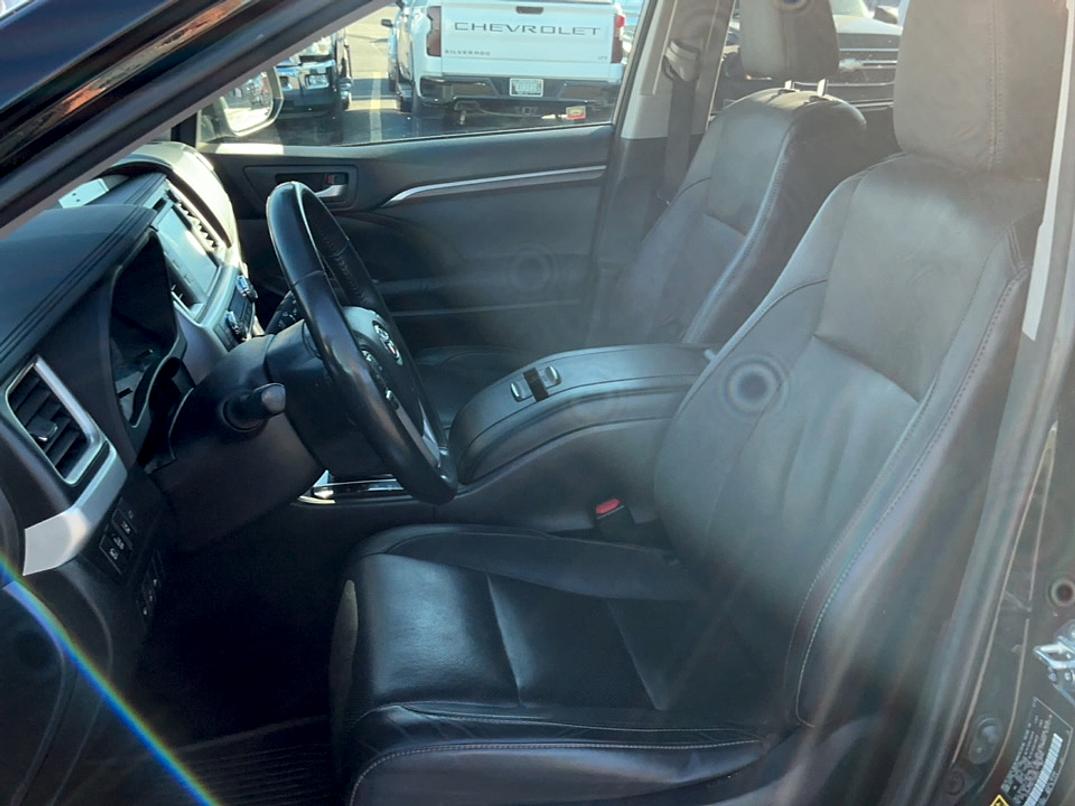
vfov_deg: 46.8
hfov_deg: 60.0
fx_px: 932
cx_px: 538
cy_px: 403
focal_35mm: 30
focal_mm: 3
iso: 32
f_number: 1.8
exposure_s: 1/120
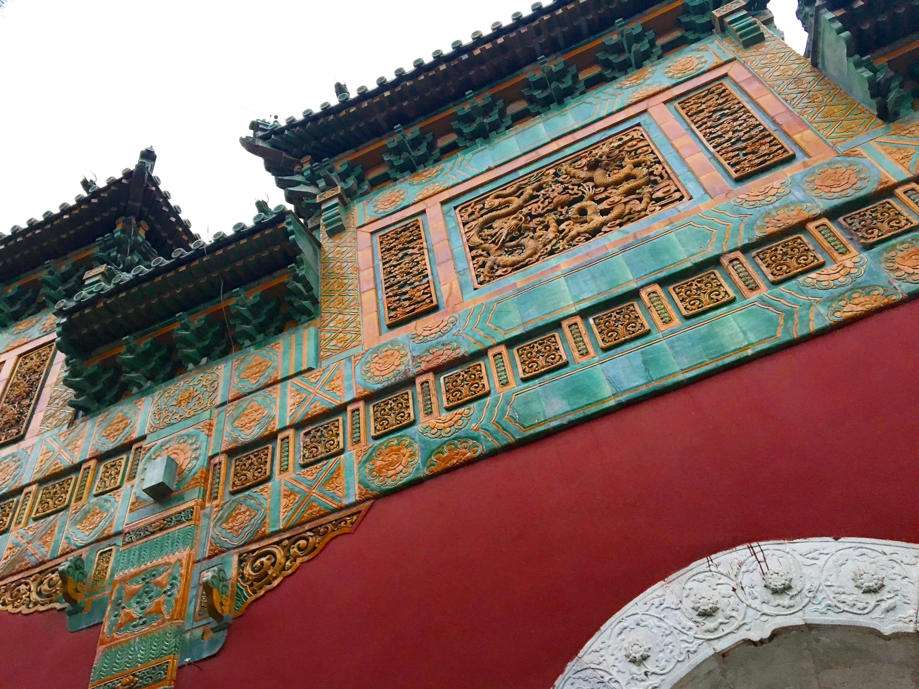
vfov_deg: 48.2
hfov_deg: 61.7
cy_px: 344
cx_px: 460
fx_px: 770
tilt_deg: +49.5
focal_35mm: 29
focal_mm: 4.15
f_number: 2.2
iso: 50
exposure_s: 1/33
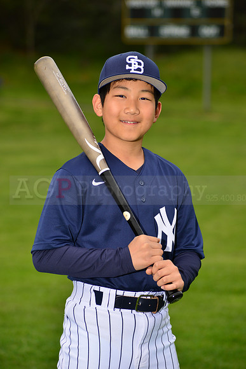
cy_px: 184
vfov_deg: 12.8
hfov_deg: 8.6
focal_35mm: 160
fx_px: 1639
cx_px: 123
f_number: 6.3
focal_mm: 160
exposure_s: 1/200
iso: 200
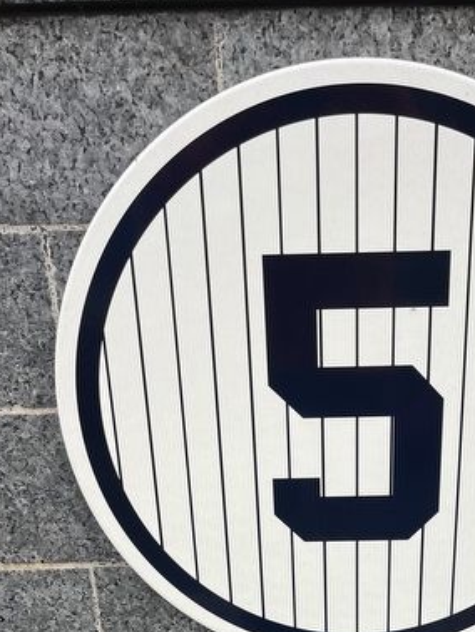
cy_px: 649
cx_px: 323
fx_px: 1005
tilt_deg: -29.9
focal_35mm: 55
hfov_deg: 26.4
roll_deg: +1.9
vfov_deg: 31.9
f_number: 1.6
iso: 40
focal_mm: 5.1
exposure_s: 1/164
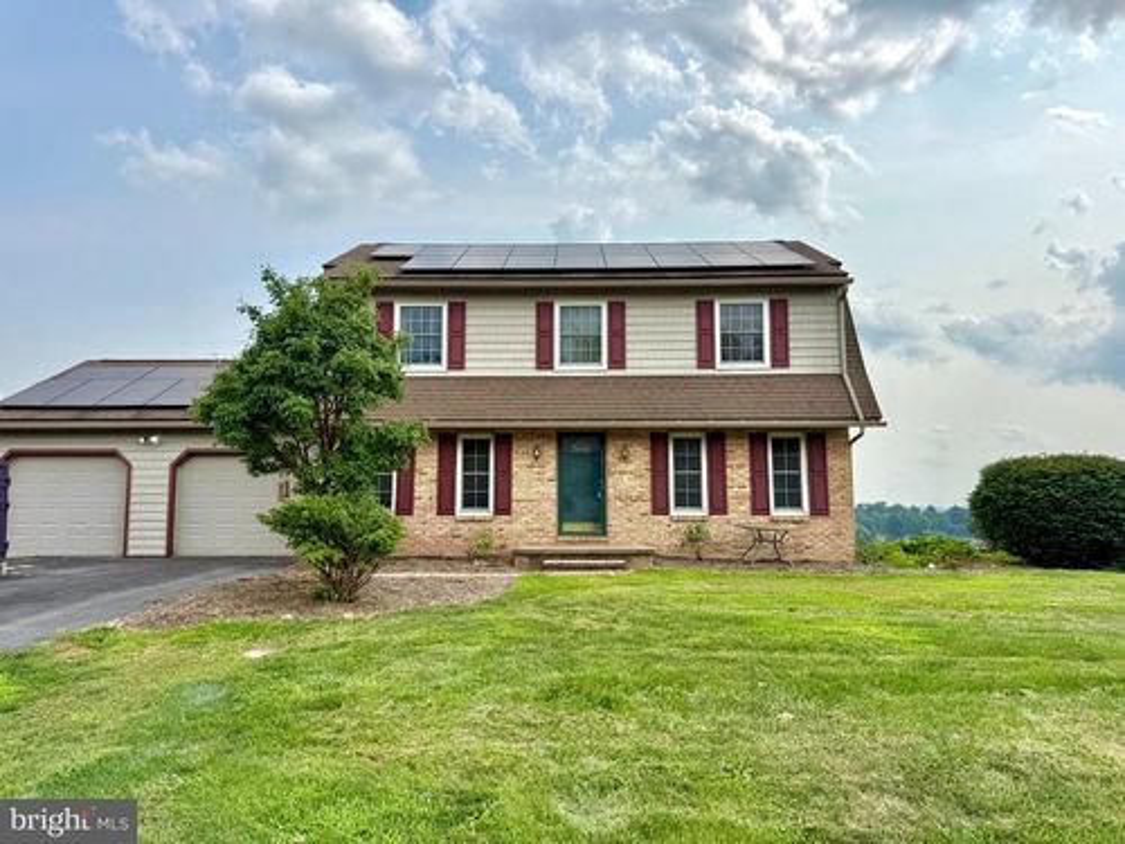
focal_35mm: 24
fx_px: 780
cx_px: 562
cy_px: 422
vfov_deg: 56.8
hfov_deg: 71.6
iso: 80
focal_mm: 6.76
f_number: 1.78
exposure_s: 1/8130
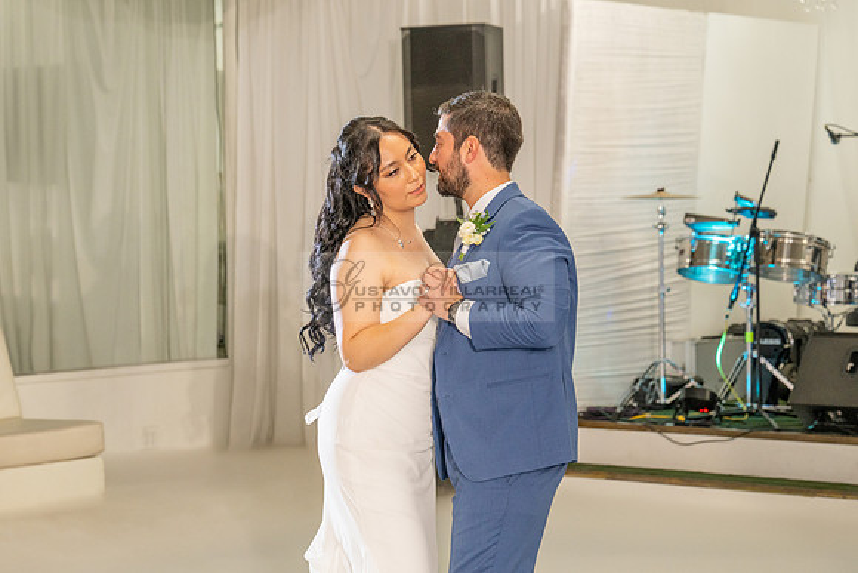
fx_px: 2166
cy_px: 347
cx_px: 378
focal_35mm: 91
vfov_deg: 15.0
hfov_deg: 22.4
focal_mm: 70
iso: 640
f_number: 4
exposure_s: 1/125
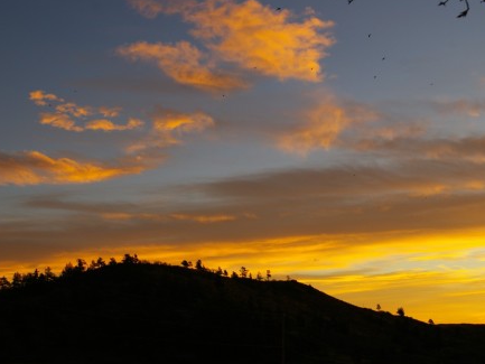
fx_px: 723
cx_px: 241
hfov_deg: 37.1
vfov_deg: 28.3
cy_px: 183
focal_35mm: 52
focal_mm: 31
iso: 200
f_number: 5.6
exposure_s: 1/90
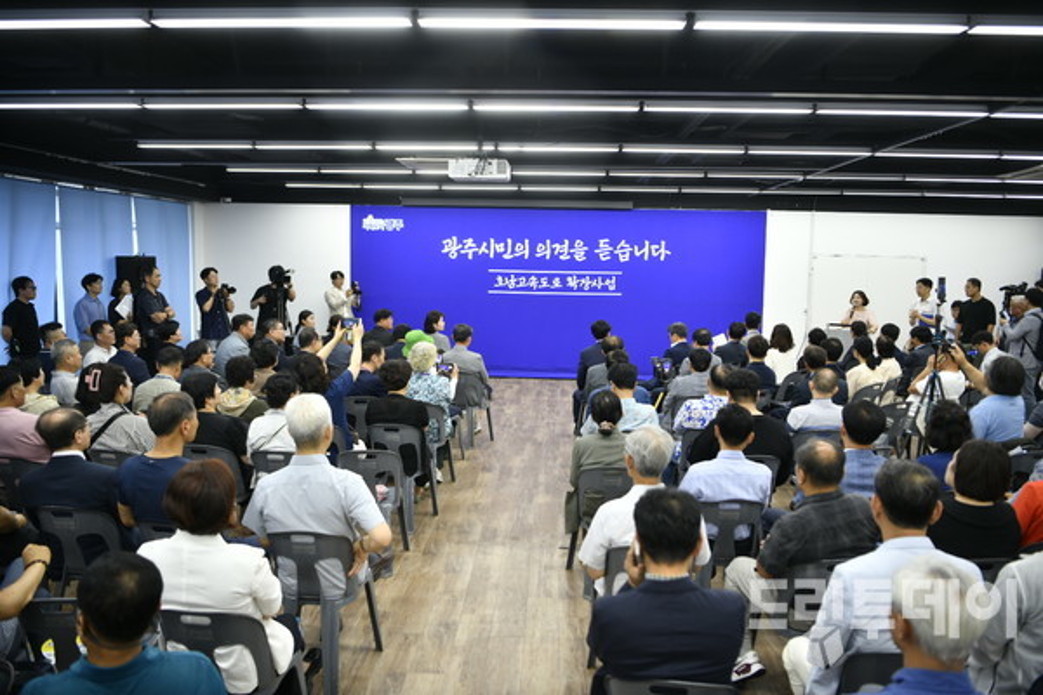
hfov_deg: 61.9
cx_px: 522
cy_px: 348
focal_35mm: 30
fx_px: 869
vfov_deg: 43.6
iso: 500
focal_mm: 30
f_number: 2.8
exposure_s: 1/100
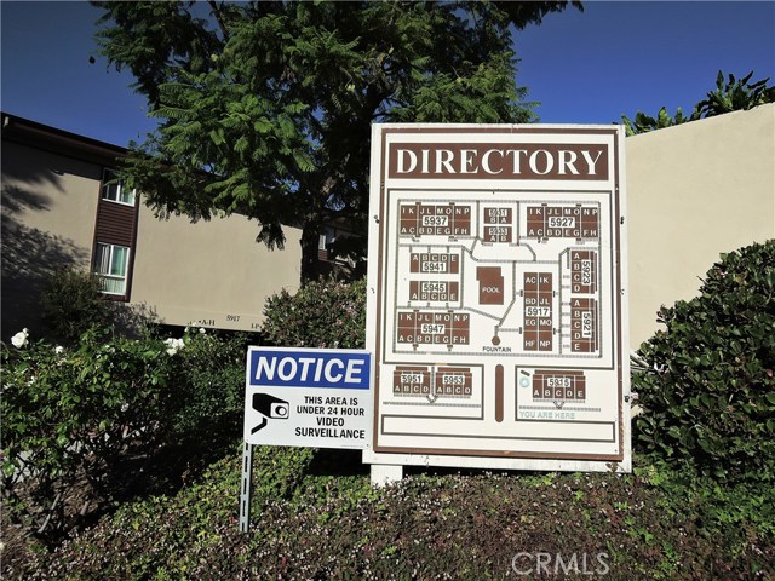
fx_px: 537
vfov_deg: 56.8
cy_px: 290
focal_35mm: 24
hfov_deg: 71.6
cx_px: 388
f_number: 4.5
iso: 80
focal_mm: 5.1
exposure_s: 1/1250
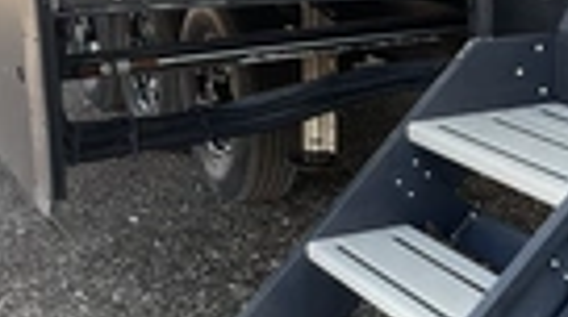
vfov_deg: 12.8
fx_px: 1398
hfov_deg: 22.7
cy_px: 292
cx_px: 447
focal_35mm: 93
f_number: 1.8
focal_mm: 3
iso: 20
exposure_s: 1/157
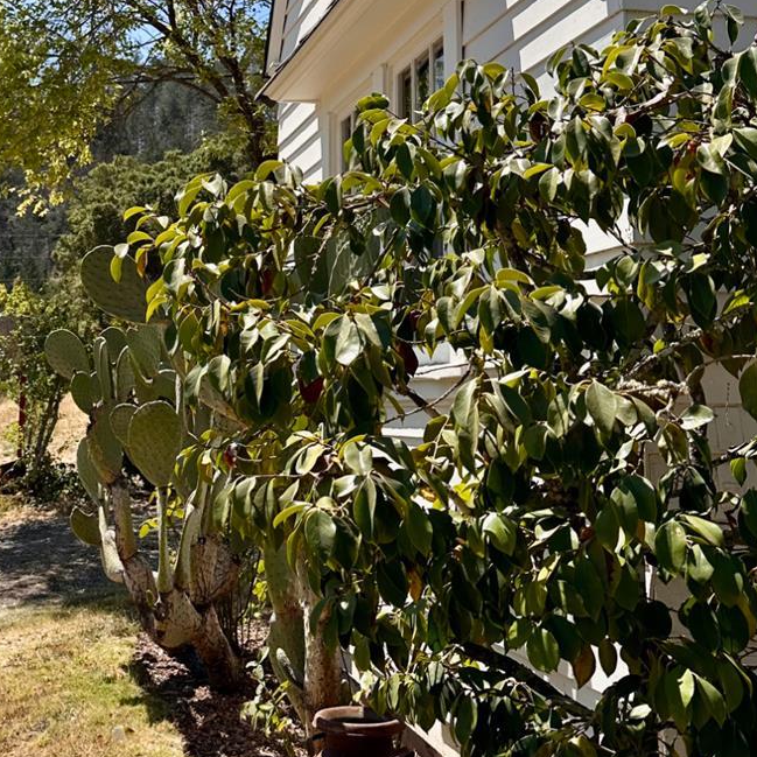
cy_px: 225
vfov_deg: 34.2
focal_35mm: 49
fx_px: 1212
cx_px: 193
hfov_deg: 34.0
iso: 80
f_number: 1.78
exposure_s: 1/4348
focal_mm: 6.86
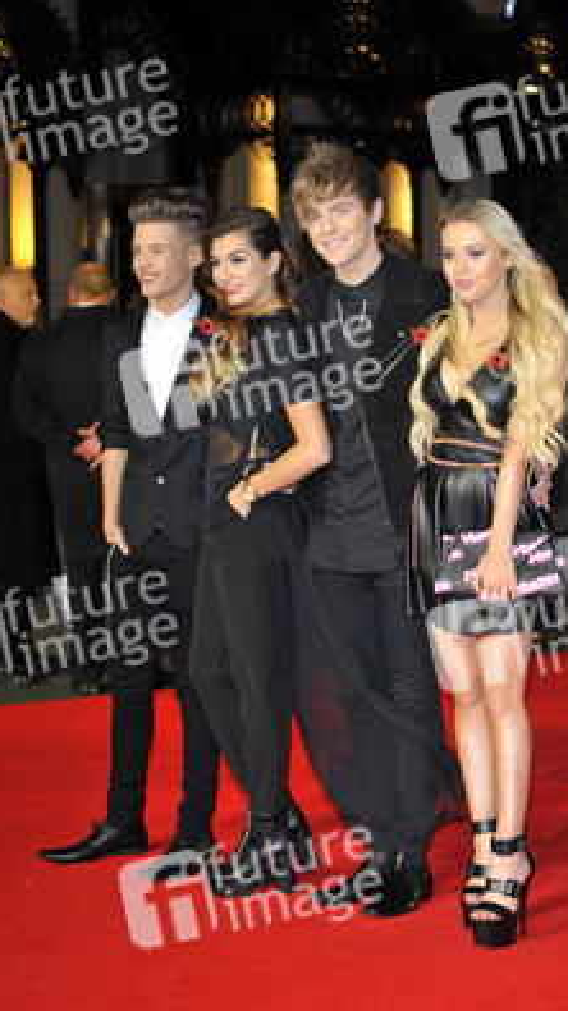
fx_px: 2277
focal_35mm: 85
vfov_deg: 25.0
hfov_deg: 14.2
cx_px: 326
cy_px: 504
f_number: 4
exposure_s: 1/250
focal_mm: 80
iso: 1000
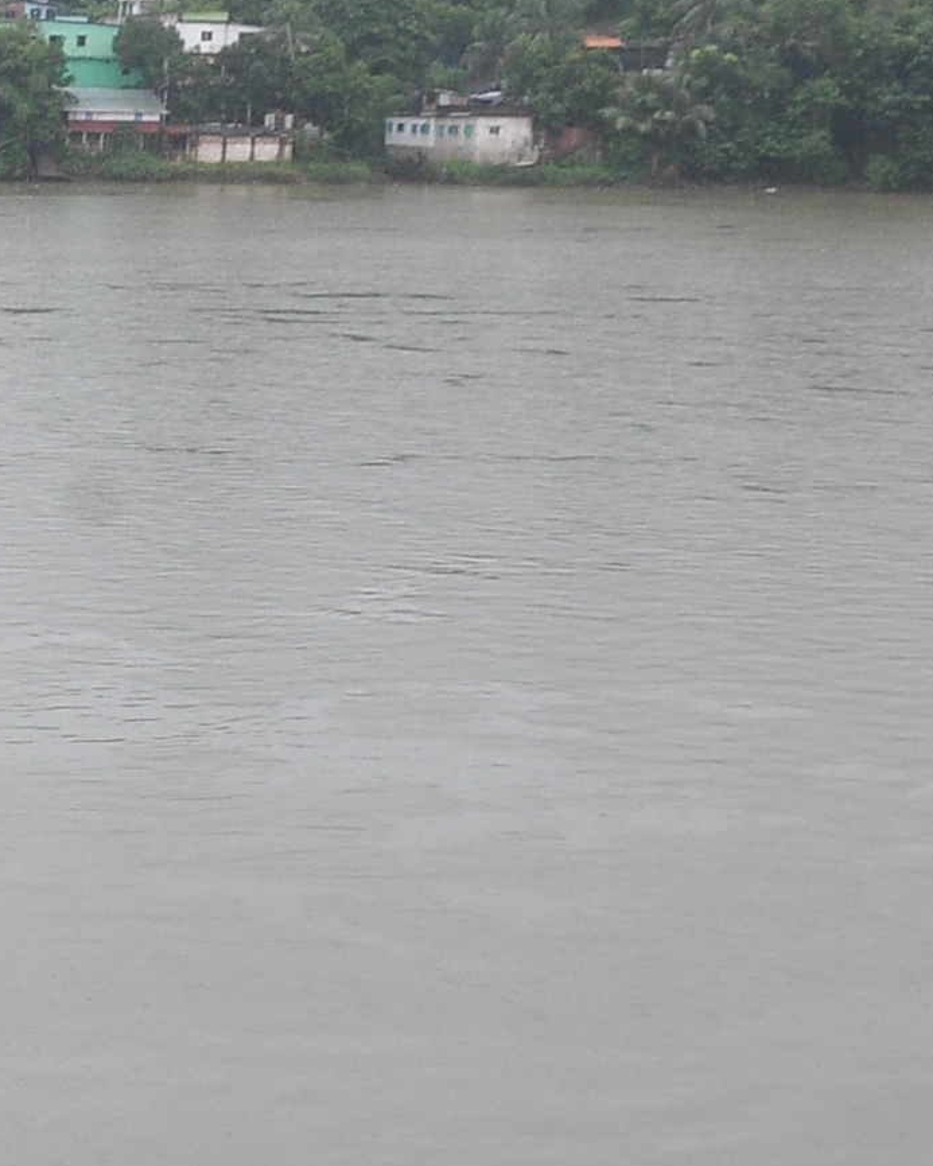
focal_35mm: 94
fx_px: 3244
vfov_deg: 20.2
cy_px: 868
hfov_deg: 14.0
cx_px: -889
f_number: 10
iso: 640
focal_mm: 18
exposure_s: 1/320
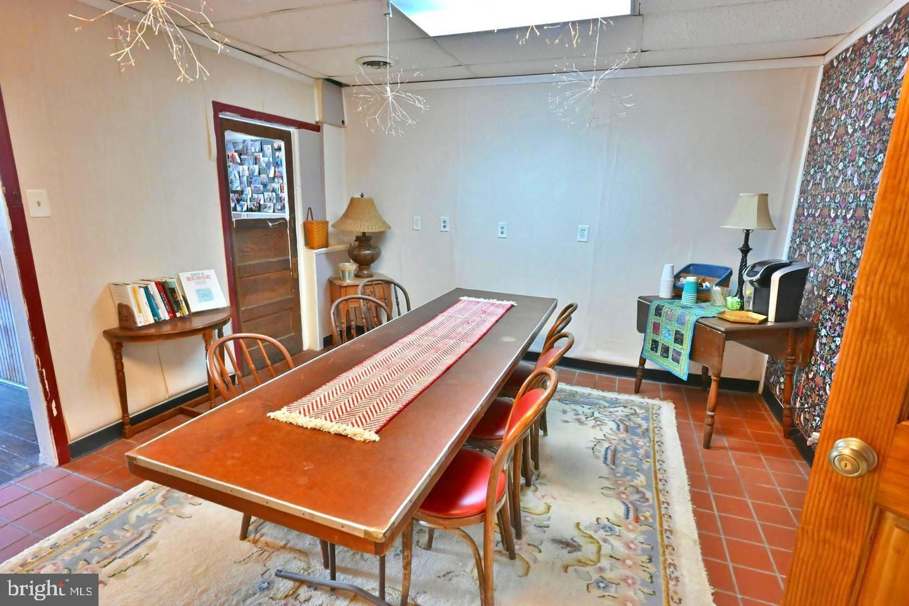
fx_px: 442
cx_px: 454
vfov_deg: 68.9
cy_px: 303
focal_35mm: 18
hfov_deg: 91.6
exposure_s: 1/80
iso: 16000
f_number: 9
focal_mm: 17.5
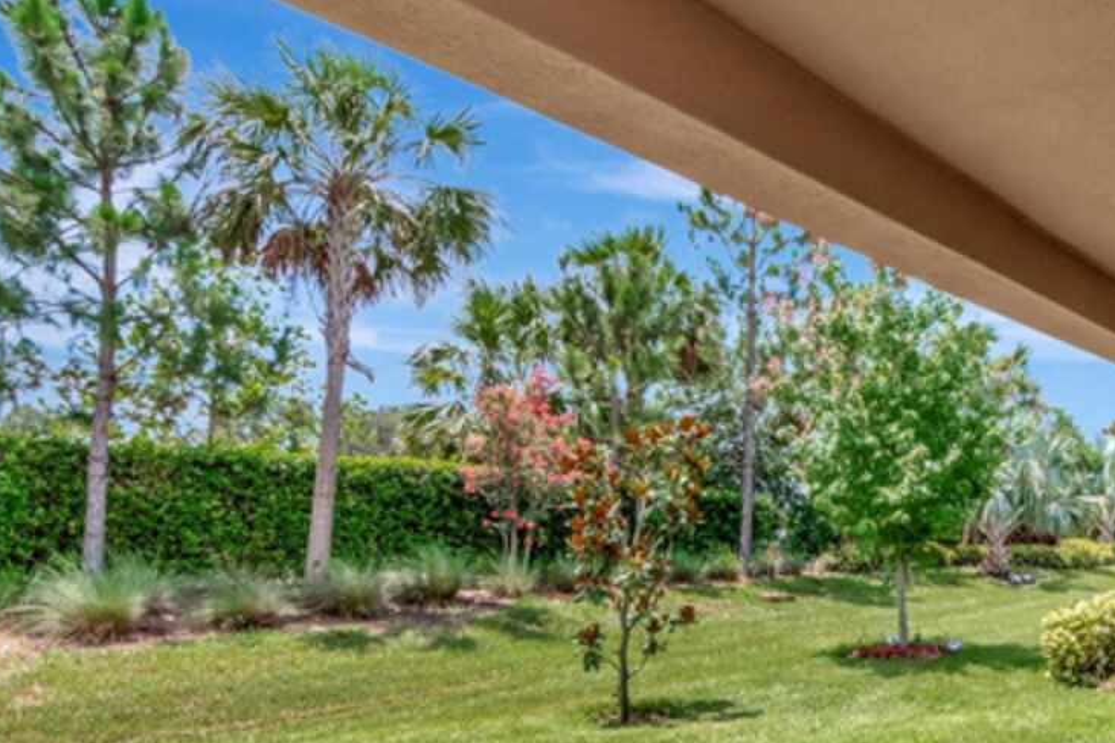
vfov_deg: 44.1
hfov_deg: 58.3
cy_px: 526
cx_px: 914
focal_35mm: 29
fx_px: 894
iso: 1000
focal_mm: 11
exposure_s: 1/200
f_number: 14
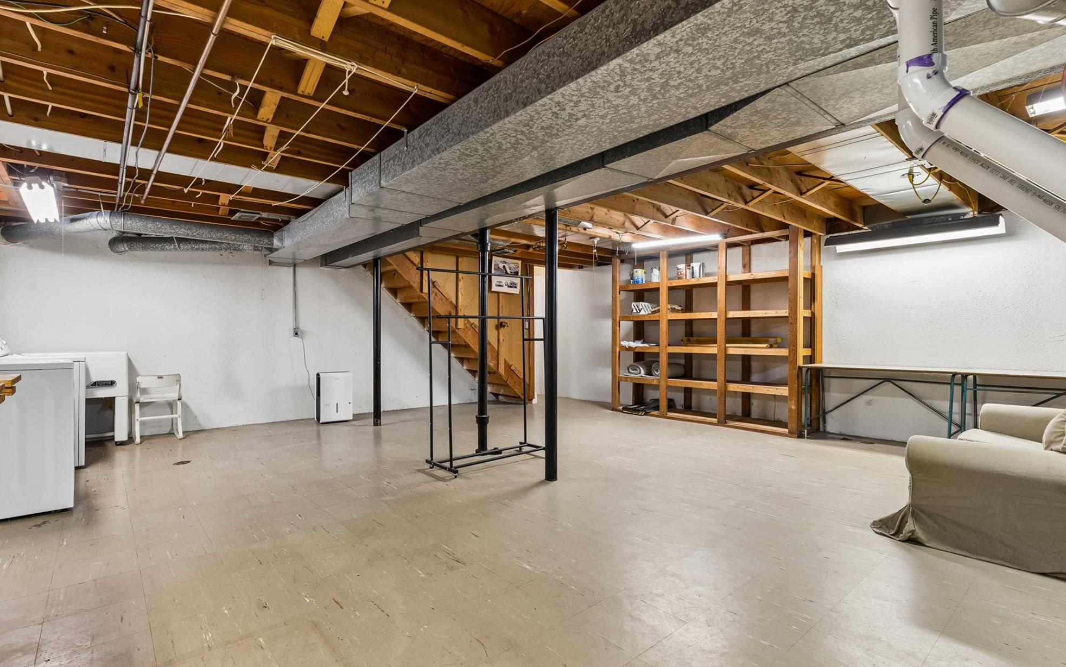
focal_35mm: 17
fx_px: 494
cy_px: 336
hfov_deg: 94.3
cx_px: 511
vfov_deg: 68.0
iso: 200
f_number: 10
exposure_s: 1/2.5
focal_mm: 16
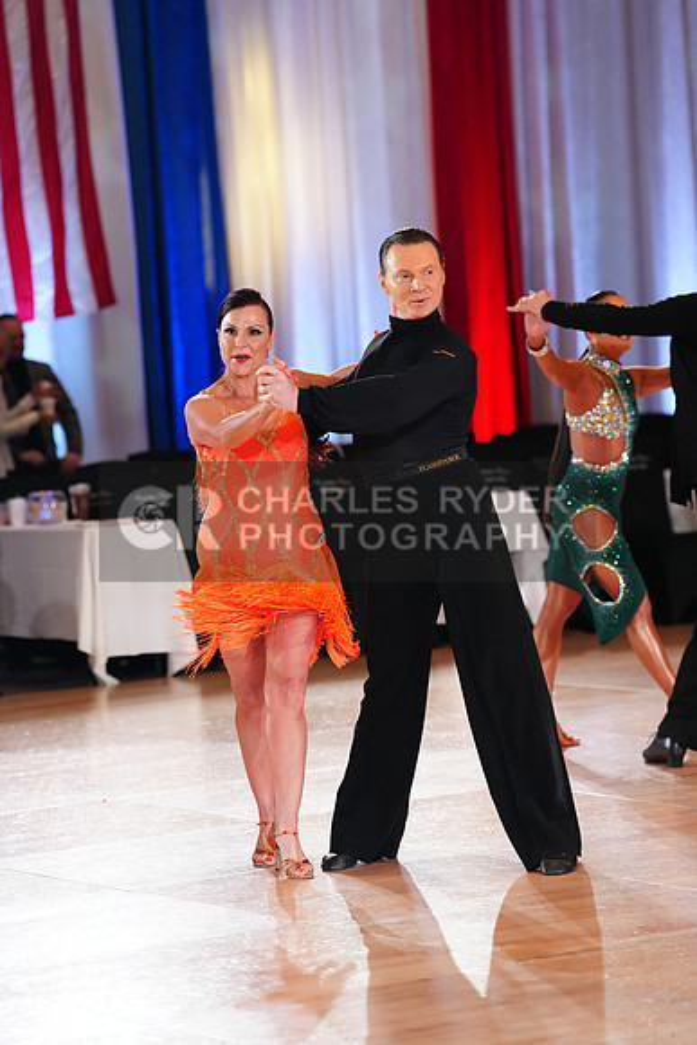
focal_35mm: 135
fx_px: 3918
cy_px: 522
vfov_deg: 15.2
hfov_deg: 10.2
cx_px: 348
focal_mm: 135
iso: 3200
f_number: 3.2
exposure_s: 1/640
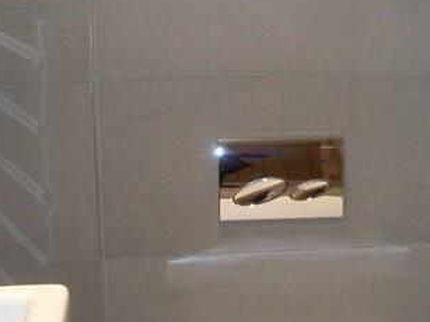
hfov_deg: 18.0
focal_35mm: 104
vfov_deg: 14.2
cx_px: 519
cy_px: 122
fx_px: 1291
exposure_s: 1/30
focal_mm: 6.3
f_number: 3.1
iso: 160
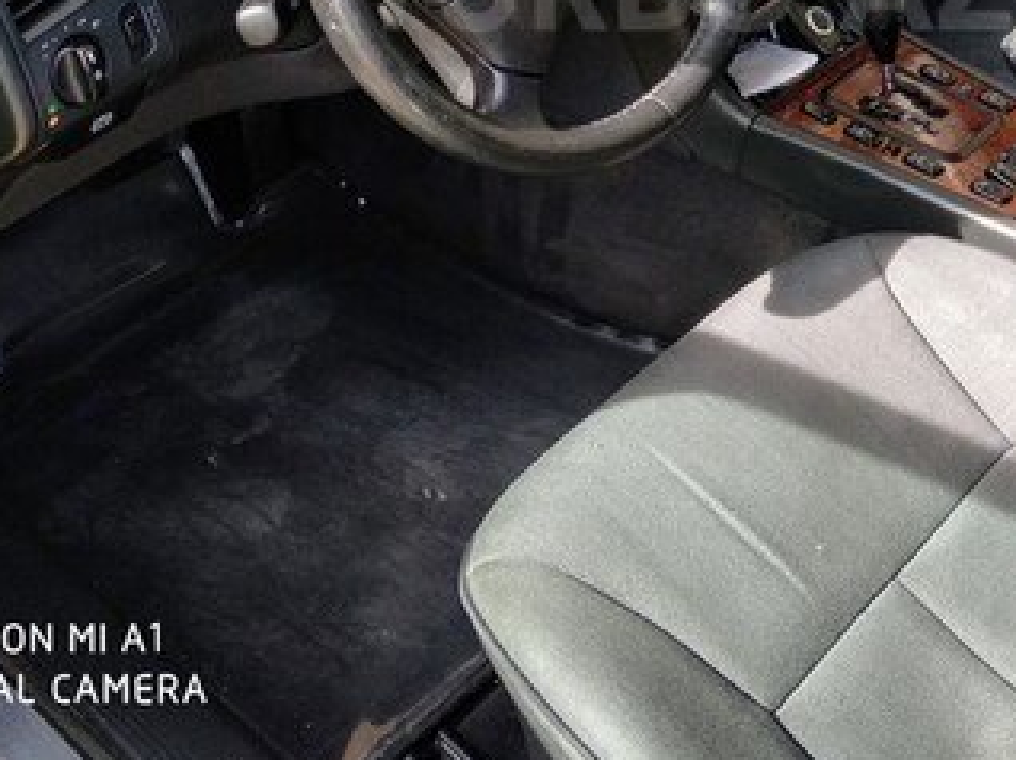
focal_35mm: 54
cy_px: -18
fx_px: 1584
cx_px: 684
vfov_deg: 25.5
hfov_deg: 35.2
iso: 160
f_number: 2.2
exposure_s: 1/100
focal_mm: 3.81
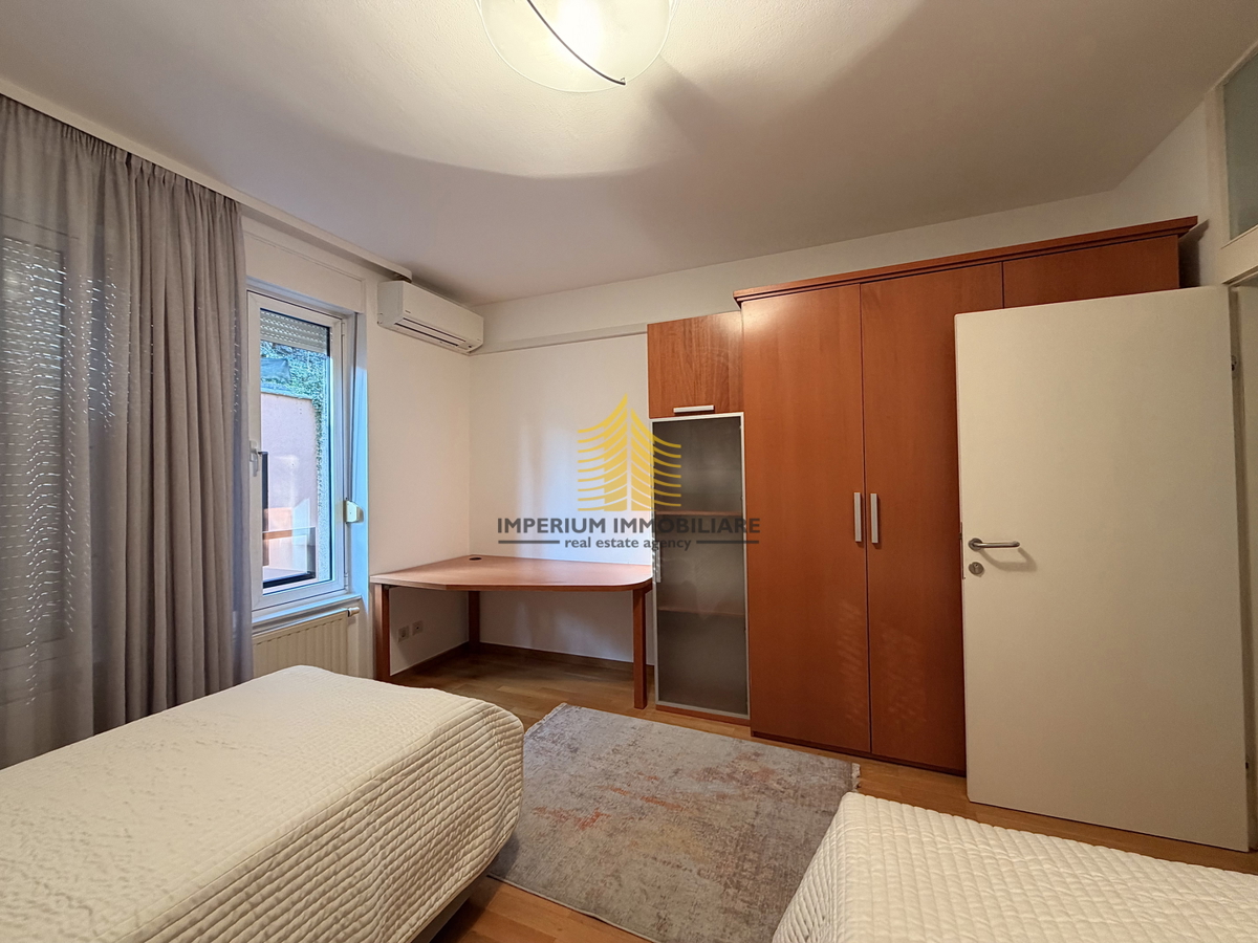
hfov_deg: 102.1
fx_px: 509
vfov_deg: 85.7
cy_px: 472
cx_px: 629
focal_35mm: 14
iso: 250
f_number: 2.2
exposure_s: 1/100
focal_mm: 2.22
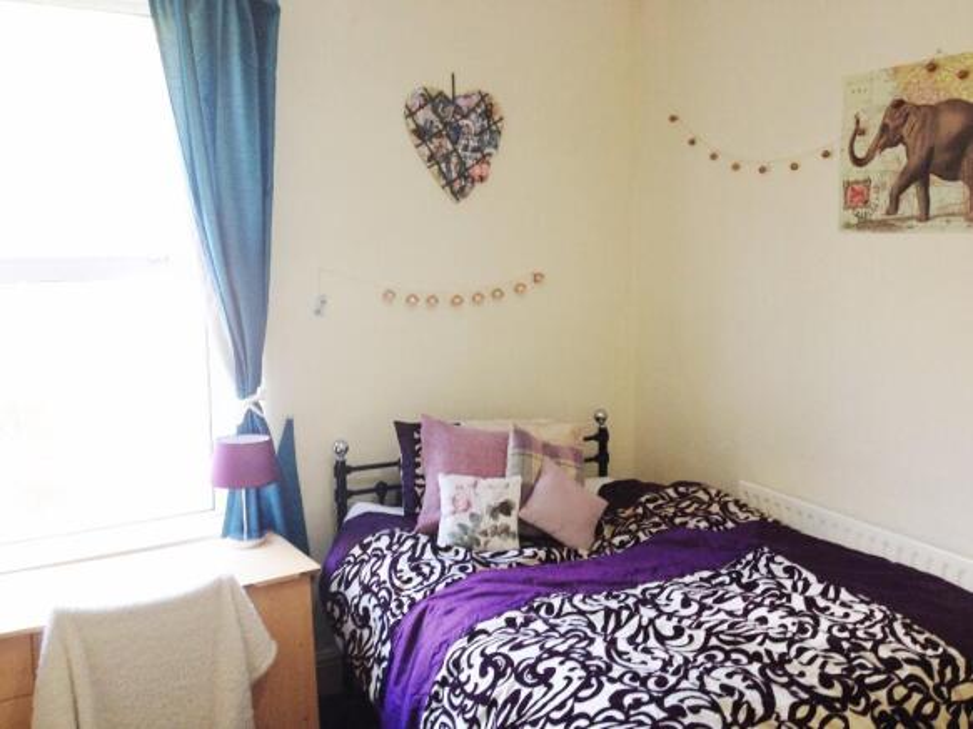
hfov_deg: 52.6
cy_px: 364
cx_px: 486
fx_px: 984
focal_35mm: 35
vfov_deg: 40.7
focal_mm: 4.28
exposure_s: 1/20
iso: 100
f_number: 2.4
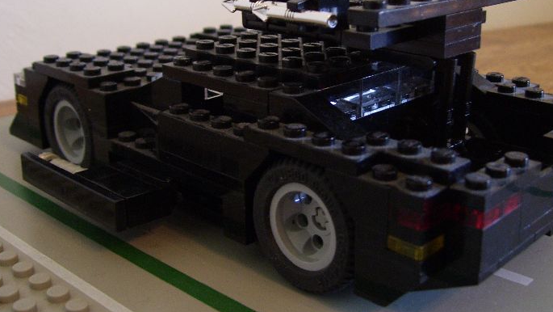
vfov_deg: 23.9
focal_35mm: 50
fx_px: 733
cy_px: 112
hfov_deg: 41.2
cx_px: 318
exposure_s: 1/8
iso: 160
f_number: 2.7
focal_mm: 6
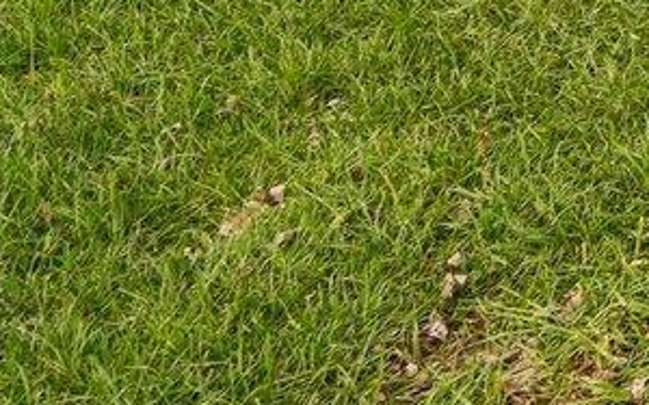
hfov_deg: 9.0
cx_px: 2159
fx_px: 3013
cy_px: -941
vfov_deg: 6.7
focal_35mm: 170
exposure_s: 1/60
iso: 100
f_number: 8
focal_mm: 24.5
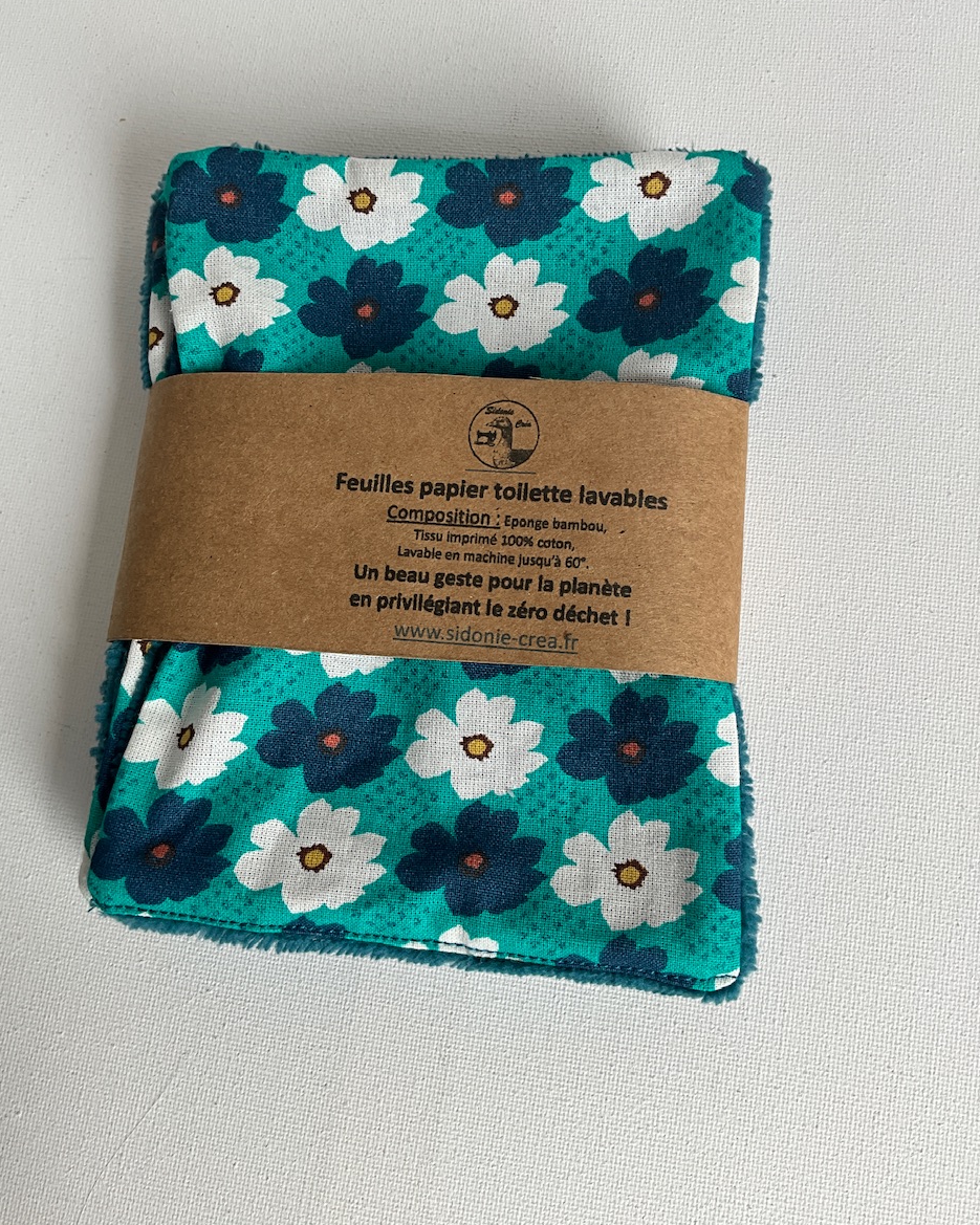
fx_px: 1124
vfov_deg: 57.1
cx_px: 498
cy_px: 555
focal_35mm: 31
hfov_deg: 47.1
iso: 20
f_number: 1.8
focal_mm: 3
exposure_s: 1/152
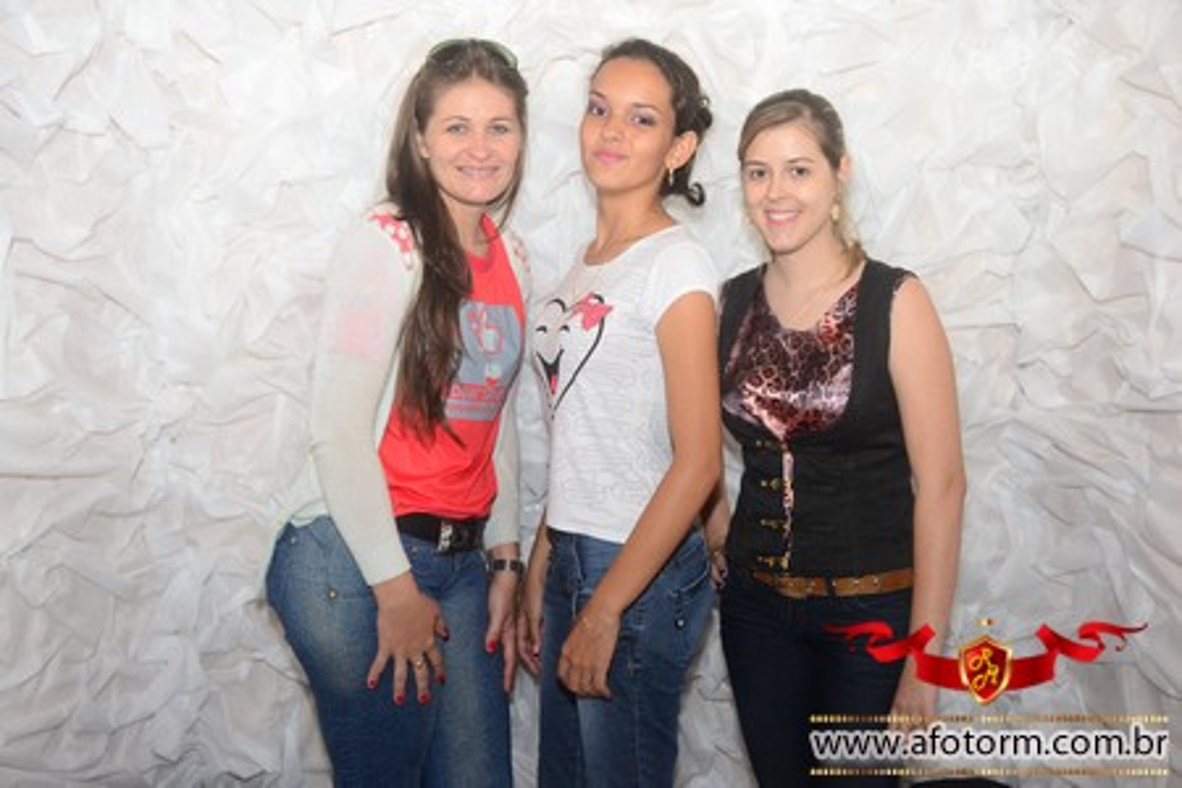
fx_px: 1379
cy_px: 394
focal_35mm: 42
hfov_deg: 46.4
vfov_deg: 31.9
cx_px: 591
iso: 800
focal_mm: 28
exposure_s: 1/60
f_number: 5
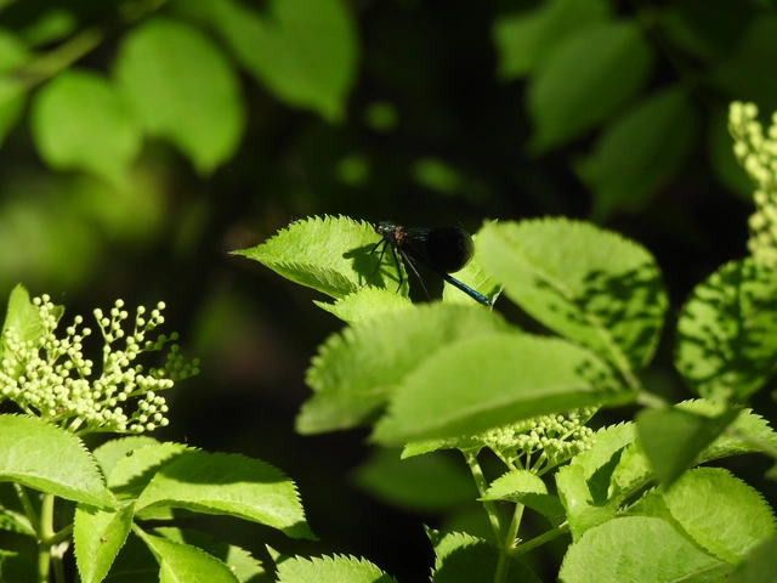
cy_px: 292
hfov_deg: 2.0
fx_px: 22446
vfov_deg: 1.5
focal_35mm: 1000
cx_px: 388
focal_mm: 178
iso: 100
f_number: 5.6
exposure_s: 1/250
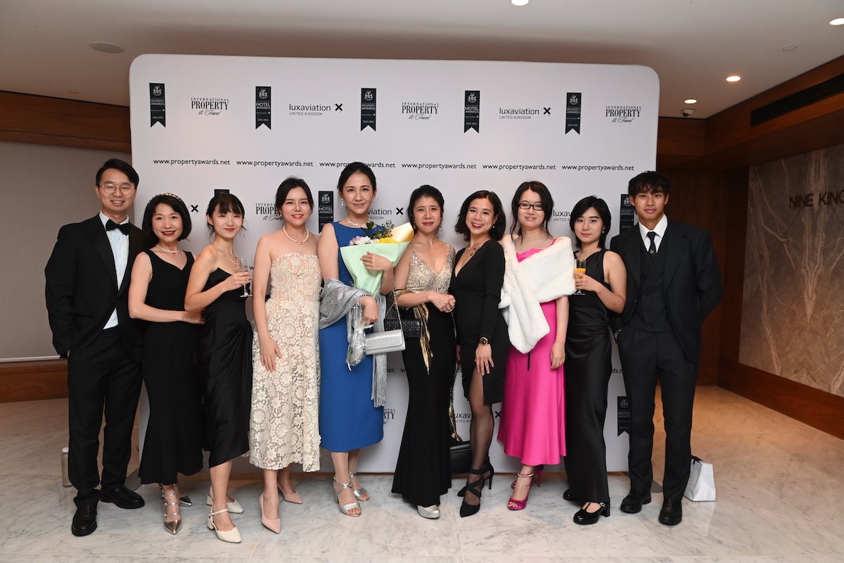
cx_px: 422
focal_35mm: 24
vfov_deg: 53.1
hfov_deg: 73.7
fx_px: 563
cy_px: 282
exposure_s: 1/60
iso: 1250
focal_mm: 24
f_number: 5.6
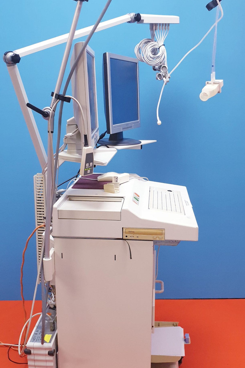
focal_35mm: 38
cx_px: 118
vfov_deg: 50.7
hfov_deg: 35.1
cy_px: 191
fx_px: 388
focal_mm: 4.3
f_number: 2.4
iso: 320
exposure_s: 1/50
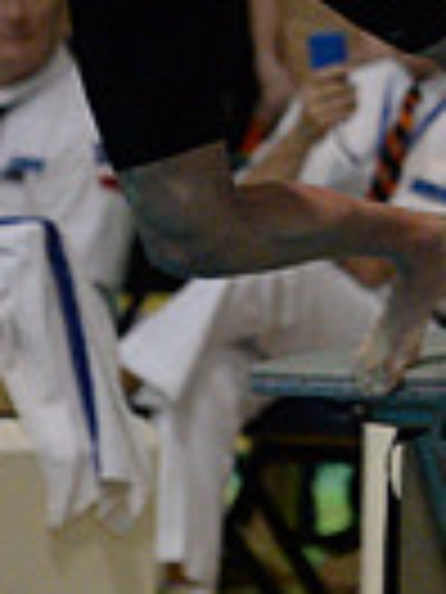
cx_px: 1234
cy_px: -140
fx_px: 9466
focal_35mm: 551
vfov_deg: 3.6
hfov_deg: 2.7
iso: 8000
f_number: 2.8
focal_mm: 130
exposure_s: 1/640
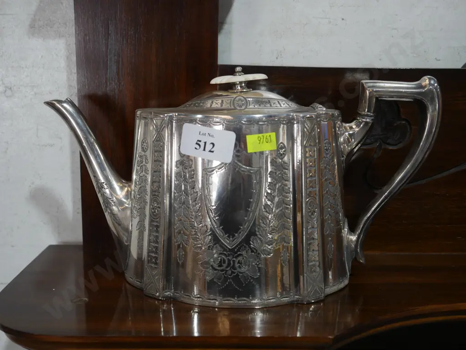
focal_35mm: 44
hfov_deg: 42.9
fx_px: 593
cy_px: 175
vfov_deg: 32.9
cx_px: 233
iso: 400
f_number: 4.7
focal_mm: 22
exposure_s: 1/60
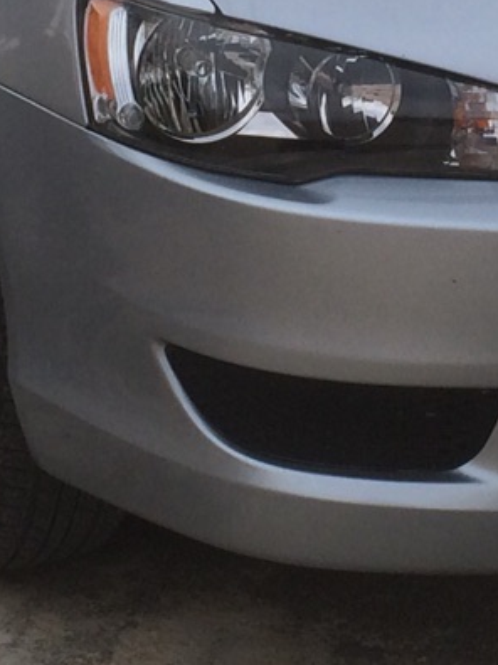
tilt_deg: -11.4
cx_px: 345
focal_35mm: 141
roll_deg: -1.5
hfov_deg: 10.5
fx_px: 2706
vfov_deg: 13.8
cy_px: 45
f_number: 2.2
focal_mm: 4.15
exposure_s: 1/570
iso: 32
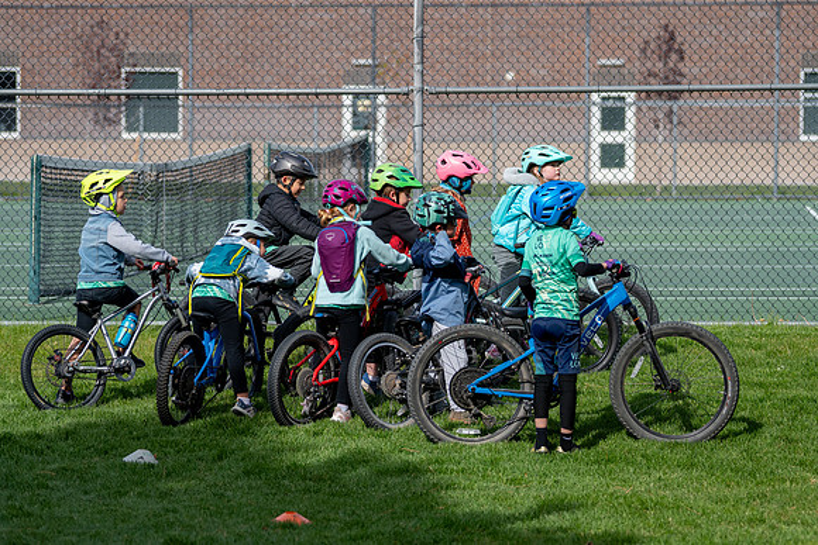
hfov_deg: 13.3
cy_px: 273
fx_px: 3516
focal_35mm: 155
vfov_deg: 8.9
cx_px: 414
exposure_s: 1/2500
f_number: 2.8
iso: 200
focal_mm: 98
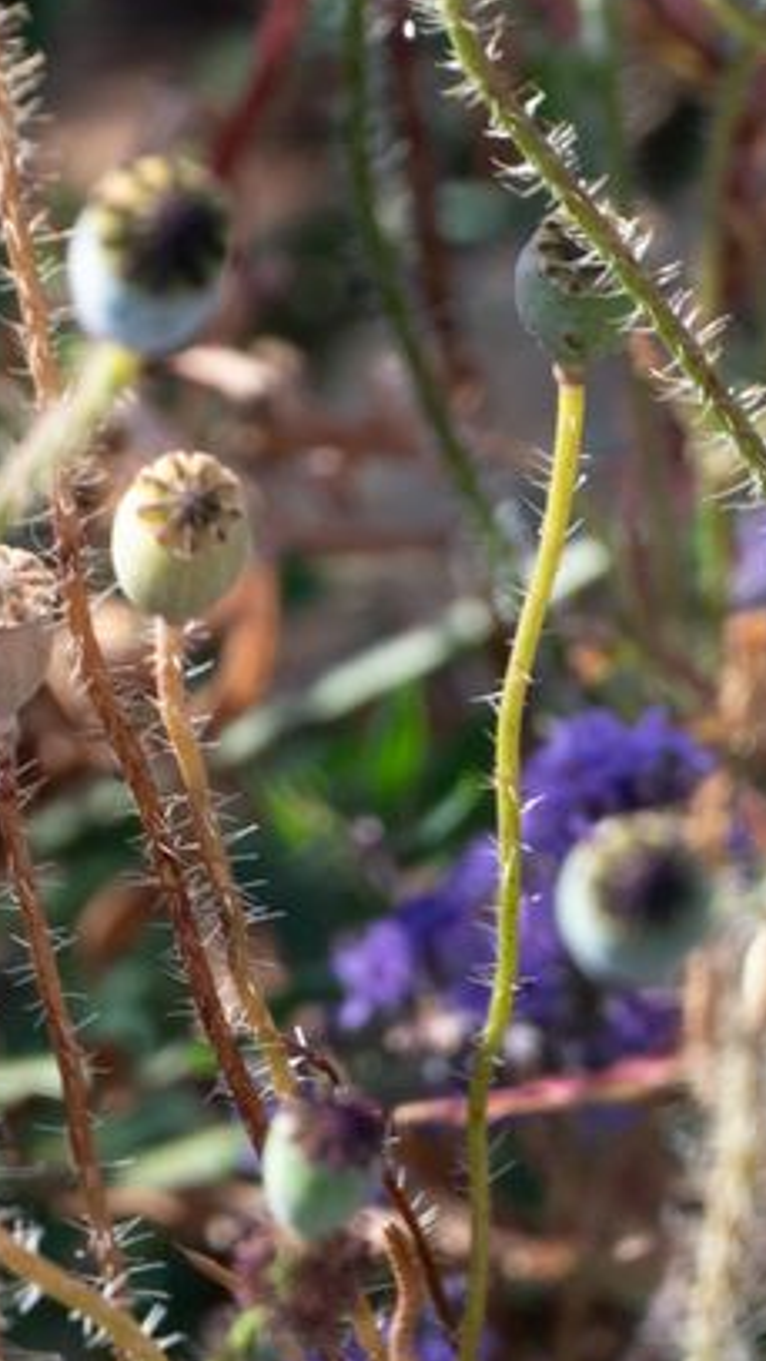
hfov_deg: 1.8
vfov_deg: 3.2
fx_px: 24044
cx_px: -694
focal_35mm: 666
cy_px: -1060
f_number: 10
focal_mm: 135
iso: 500
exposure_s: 1/320
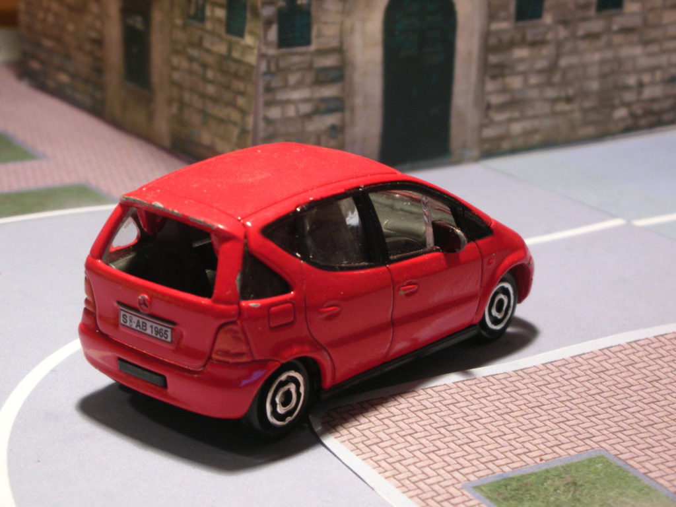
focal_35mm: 86
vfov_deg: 17.2
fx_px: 1679
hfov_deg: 22.8
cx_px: 338
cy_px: 254
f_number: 4.8
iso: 100
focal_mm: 14.3
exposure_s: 1/3
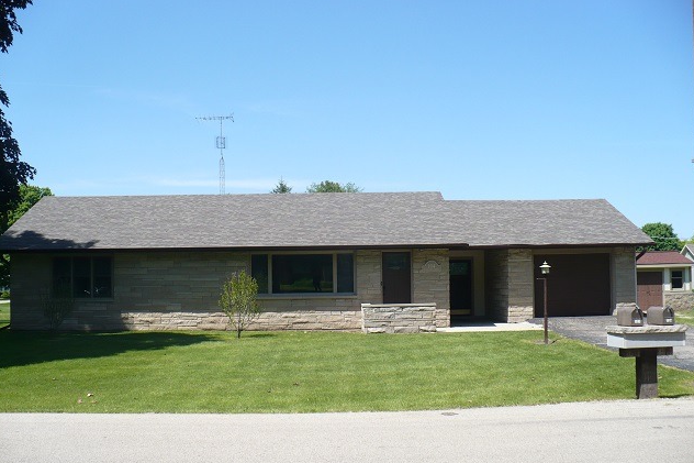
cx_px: 348
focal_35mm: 39
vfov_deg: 34.2
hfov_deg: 49.6
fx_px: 752
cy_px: 245
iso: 100
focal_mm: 6.1
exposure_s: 1/160
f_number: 8
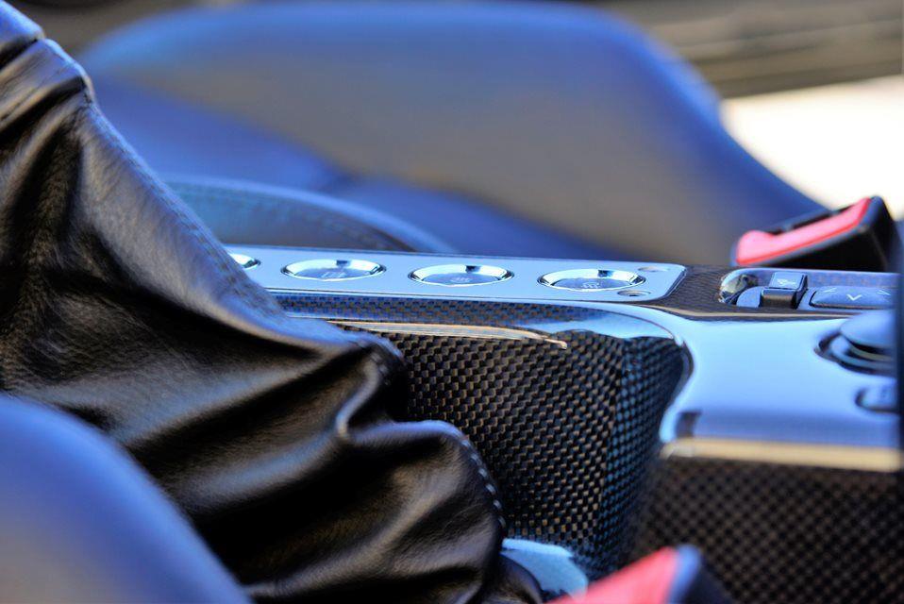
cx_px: 452
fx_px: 2764
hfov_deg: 18.6
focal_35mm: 110
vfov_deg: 12.5
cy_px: 302
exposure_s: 1/100
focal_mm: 110
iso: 250
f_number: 5
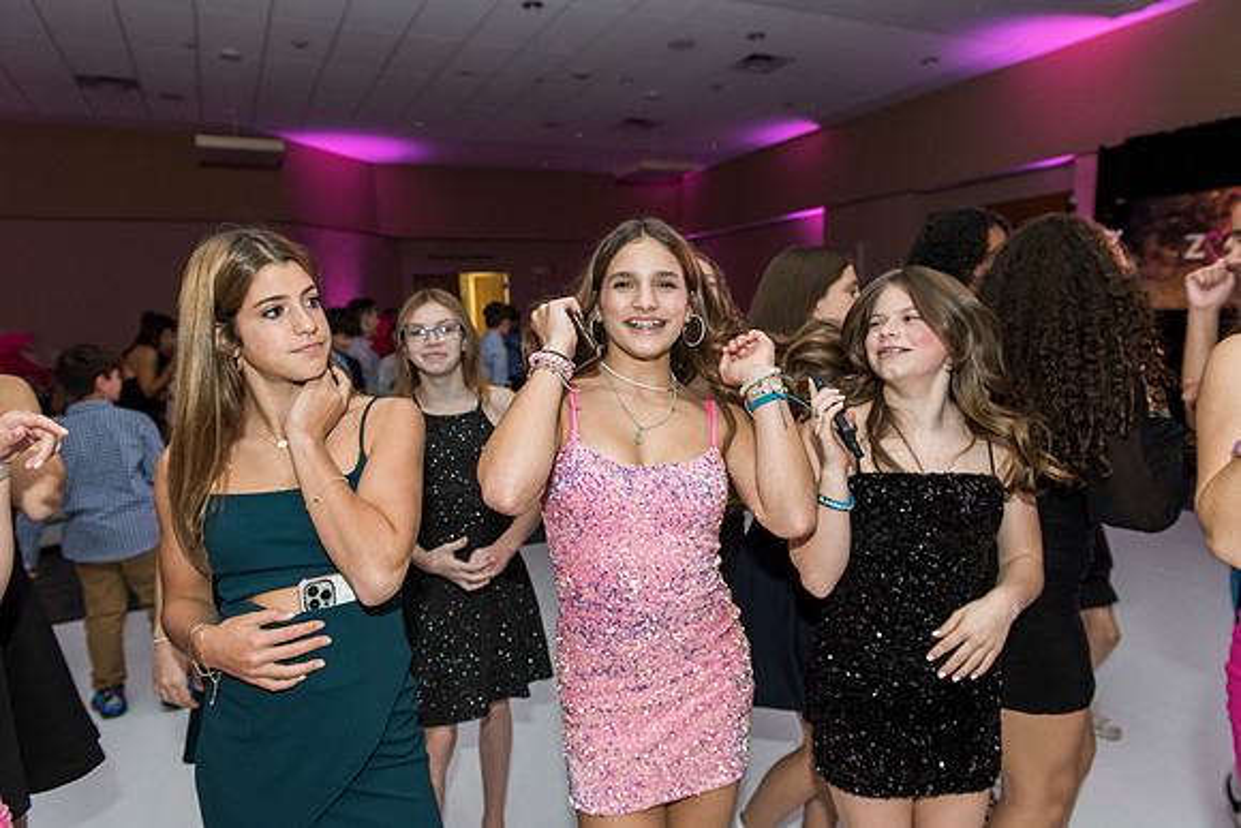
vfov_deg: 53.2
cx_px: 620
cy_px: 414
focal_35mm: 24
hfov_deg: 73.7
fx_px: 827
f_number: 4
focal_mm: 24
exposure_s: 1/100
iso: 1000
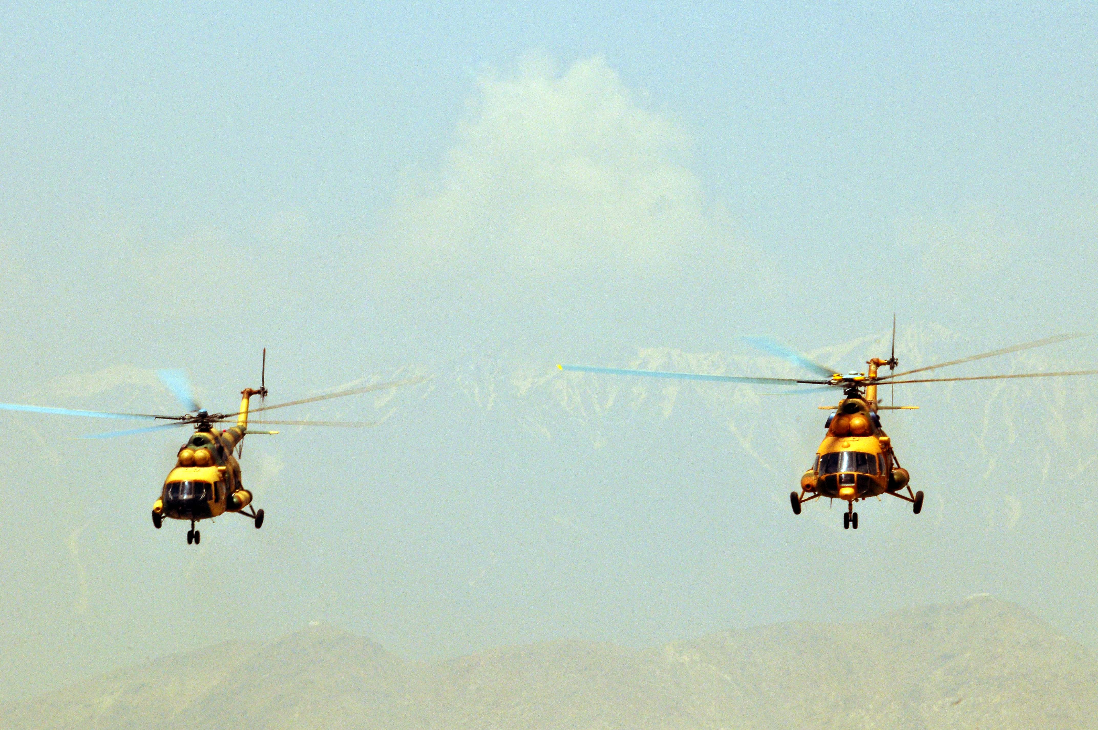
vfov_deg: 4.6
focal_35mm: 300
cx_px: 549
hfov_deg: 6.9
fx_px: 9139
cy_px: 365
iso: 500
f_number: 22
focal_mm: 200
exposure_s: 1/160
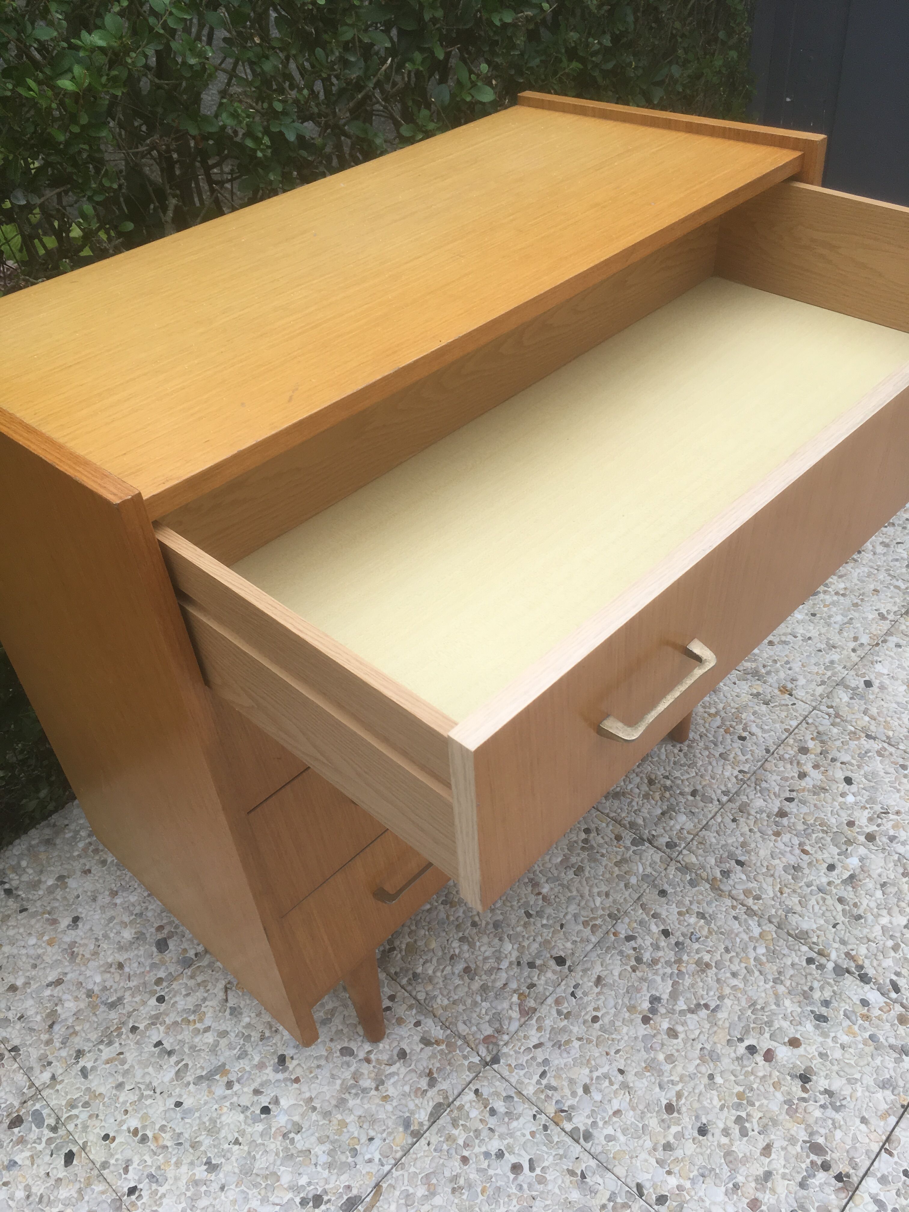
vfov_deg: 61.7
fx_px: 1015
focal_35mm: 29
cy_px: 606
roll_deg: +4.7
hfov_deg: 48.2
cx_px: 454
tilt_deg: -42.5
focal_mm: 4.15
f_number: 2.2
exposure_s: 1/279
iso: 25
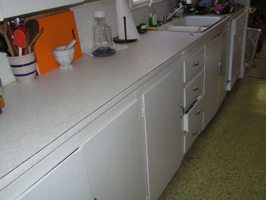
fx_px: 292
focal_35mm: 38
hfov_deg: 49.0
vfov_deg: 37.7
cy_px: 100
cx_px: 133
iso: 200
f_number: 2.8
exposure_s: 1/40
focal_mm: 6.3
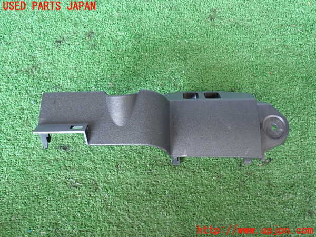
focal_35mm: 32
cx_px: 158
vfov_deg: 44.2
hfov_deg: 56.8
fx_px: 292
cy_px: 118
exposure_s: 1/30
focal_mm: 5.79
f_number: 2.4
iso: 200
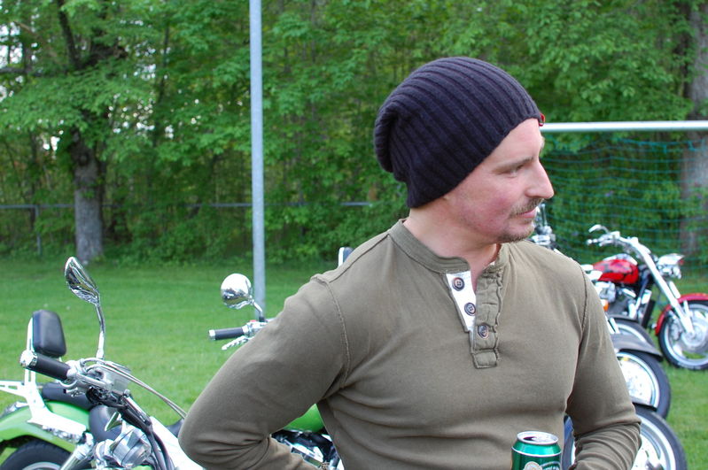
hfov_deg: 37.9
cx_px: 354
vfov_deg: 25.7
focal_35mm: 52
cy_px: 235
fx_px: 1031
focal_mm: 35
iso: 400
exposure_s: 1/80
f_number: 4.5
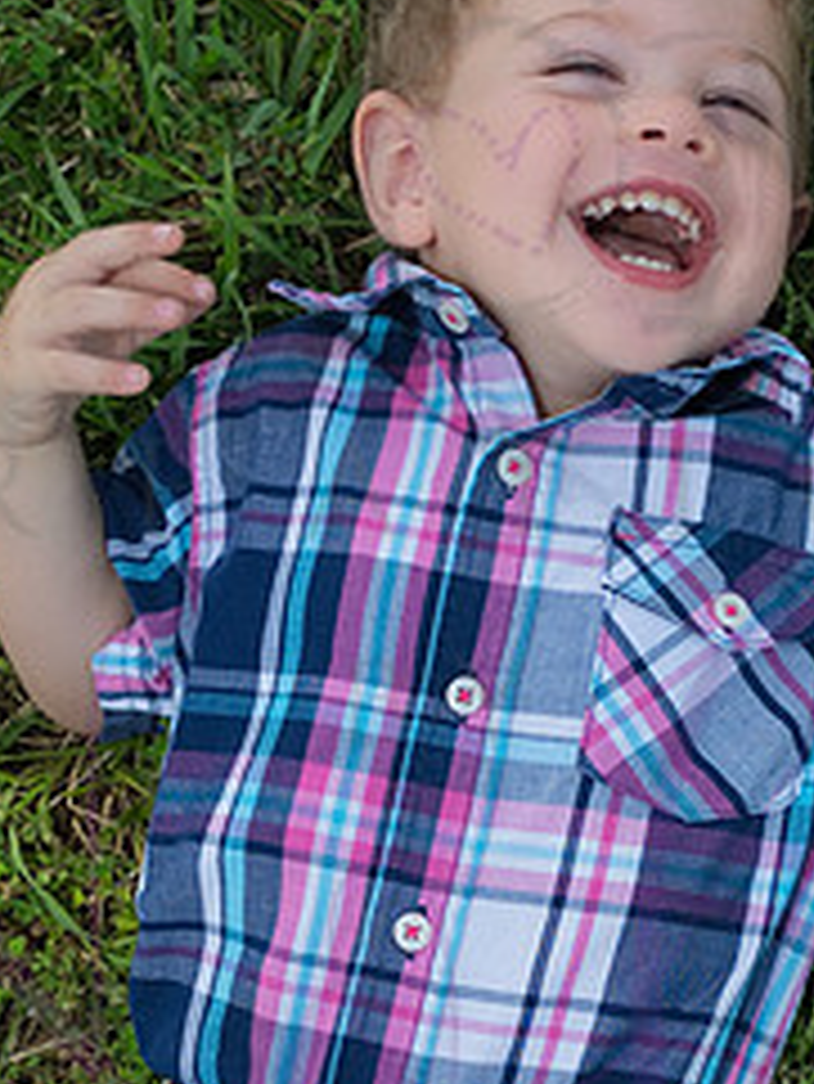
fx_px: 2099
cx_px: 517
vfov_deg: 28.8
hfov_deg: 21.9
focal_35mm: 67
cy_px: 693
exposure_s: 1/200
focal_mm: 29
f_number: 5.6
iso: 400
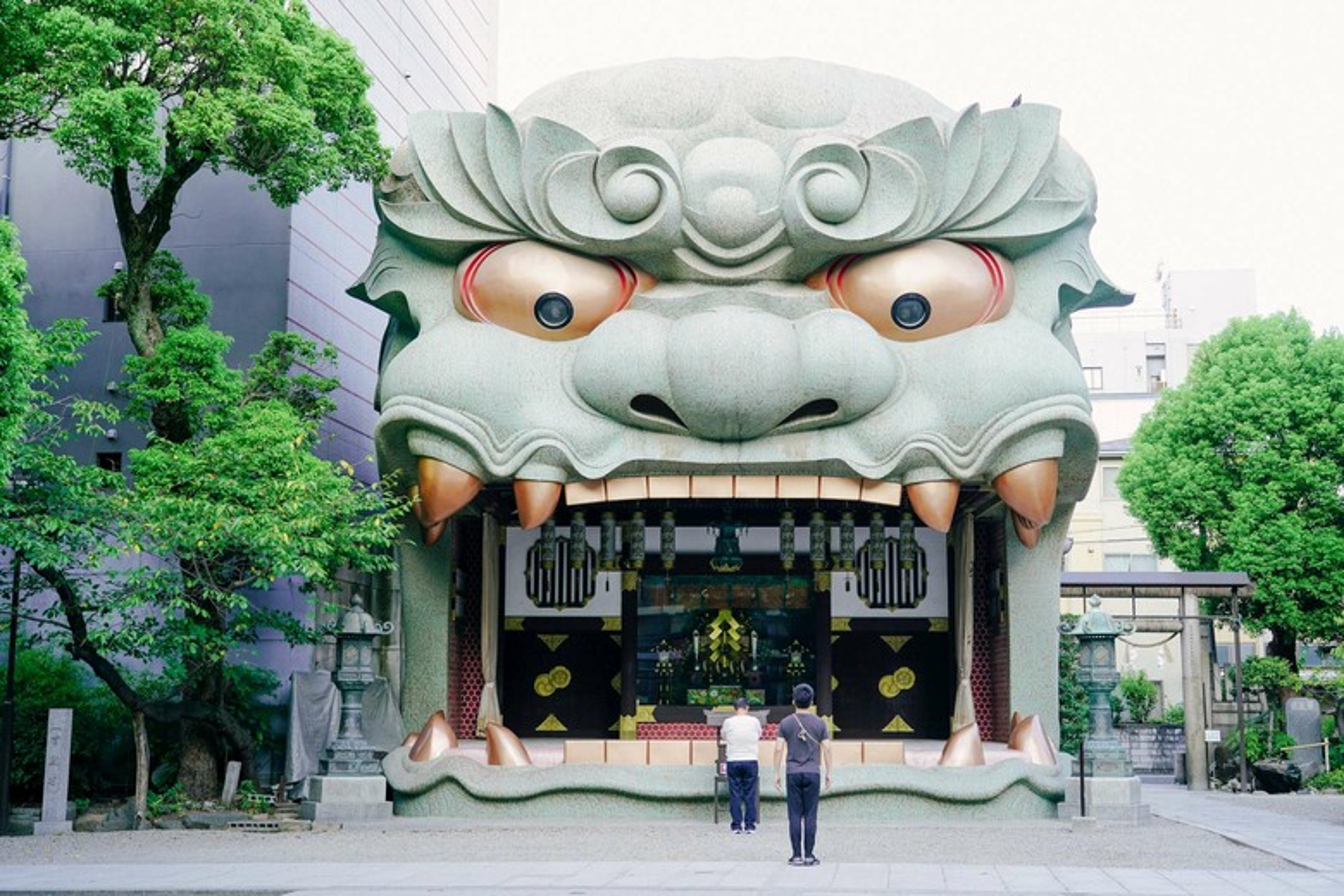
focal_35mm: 43
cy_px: 448
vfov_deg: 31.2
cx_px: 672
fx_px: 1605
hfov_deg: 45.4
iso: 100
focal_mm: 43
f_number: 4
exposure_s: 1/60
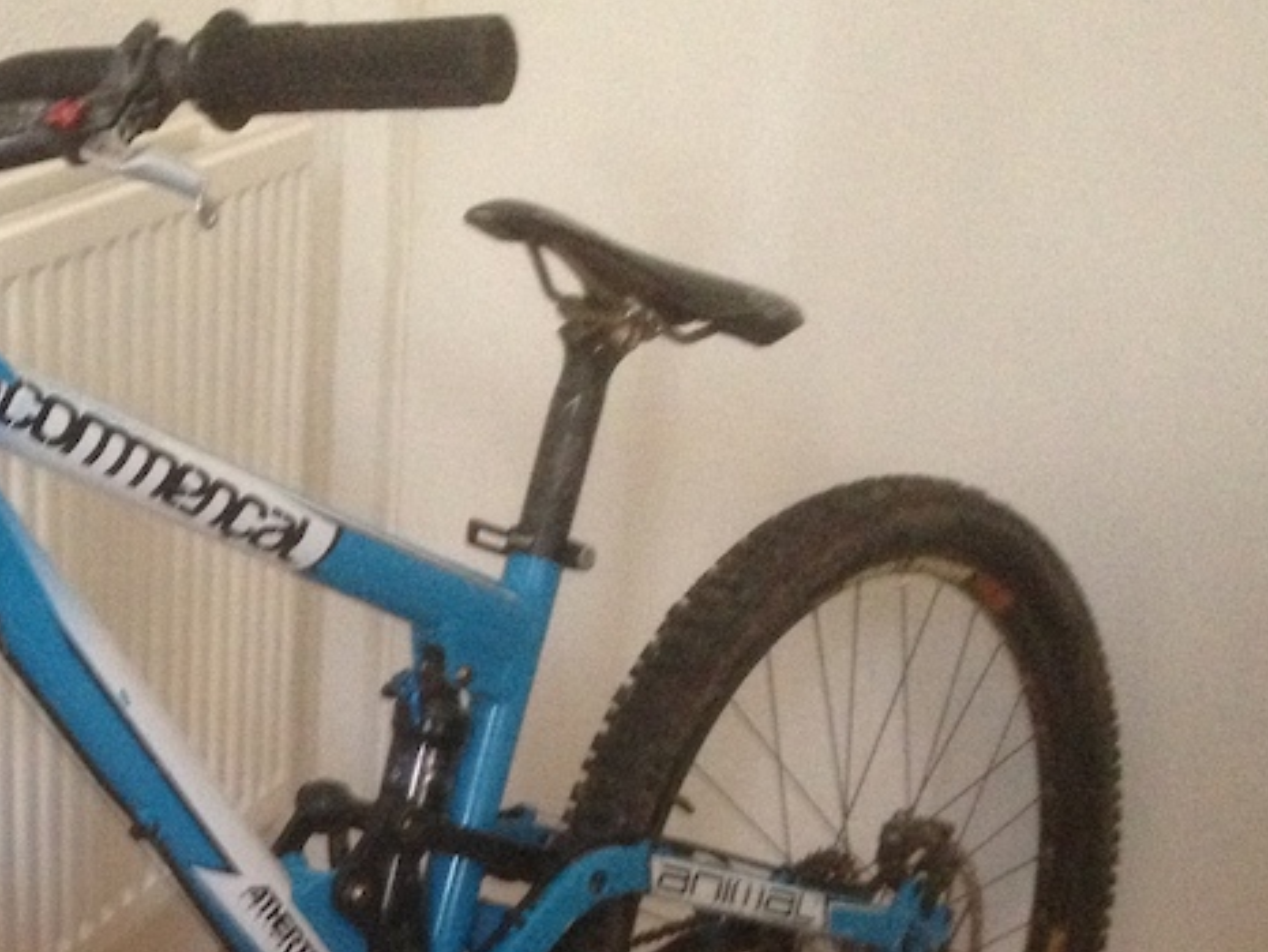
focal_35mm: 77
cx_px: 210
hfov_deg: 24.8
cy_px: 867
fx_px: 2821
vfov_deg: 18.8
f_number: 2.4
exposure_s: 1/15
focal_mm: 4.28
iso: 400
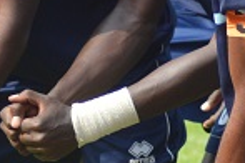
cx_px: 353
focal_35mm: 549
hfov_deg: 3.7
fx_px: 3736
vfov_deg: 2.5
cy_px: 108
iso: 400
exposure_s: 1/1000
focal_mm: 70
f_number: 4.5
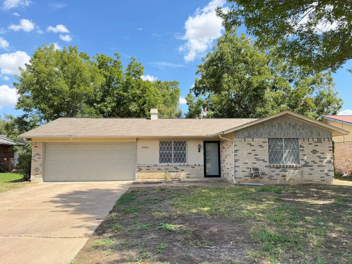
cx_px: 176
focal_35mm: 24
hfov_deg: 71.6
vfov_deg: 56.8
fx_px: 244
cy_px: 132
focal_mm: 6.76
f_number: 1.78
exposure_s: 1/1337
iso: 100
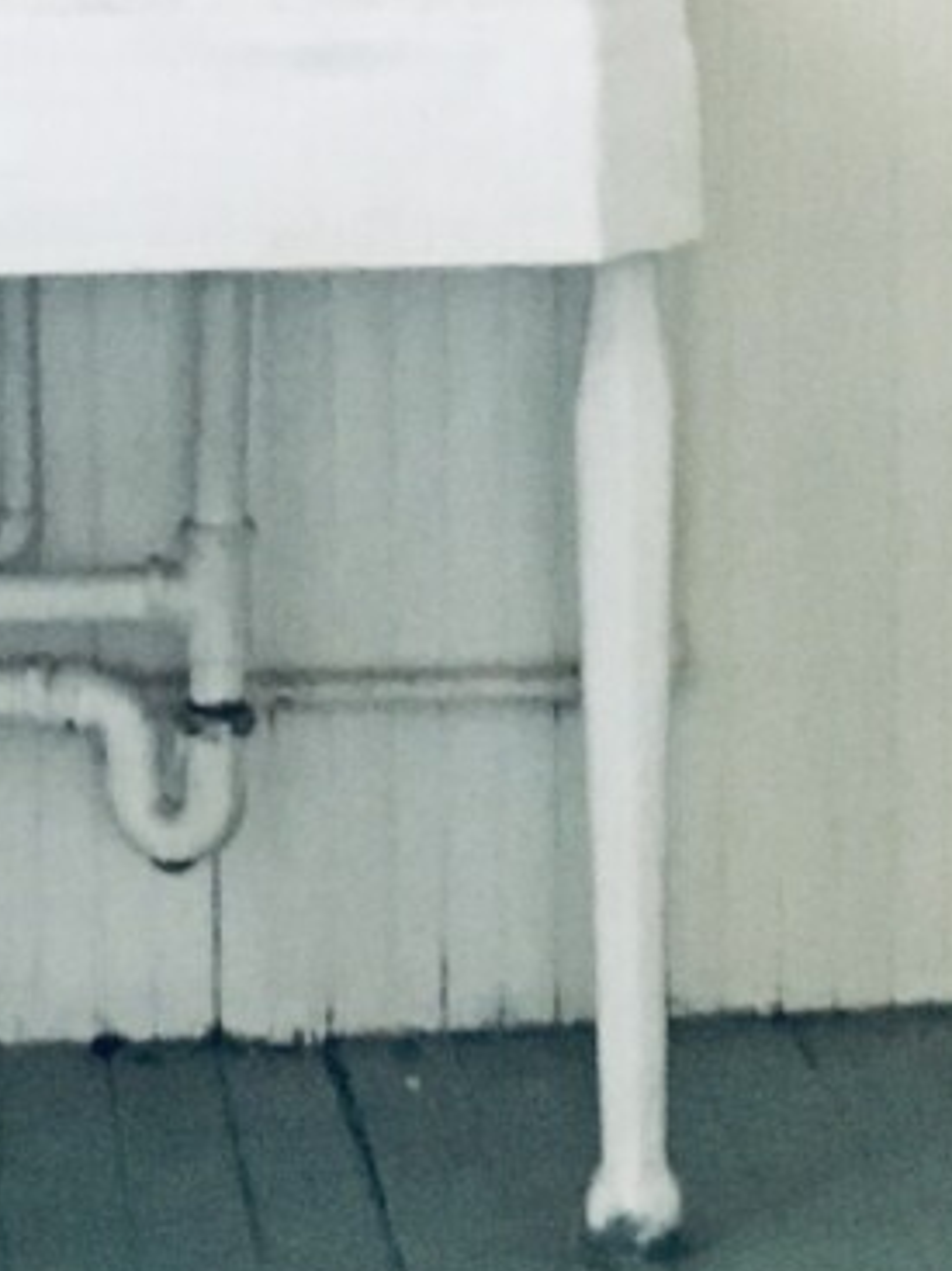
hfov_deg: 9.2
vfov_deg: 12.0
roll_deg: -0.2
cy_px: -232
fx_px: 5944
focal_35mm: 162
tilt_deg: -5.1
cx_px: 554
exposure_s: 1/15
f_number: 2.2
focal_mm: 4.15
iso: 500
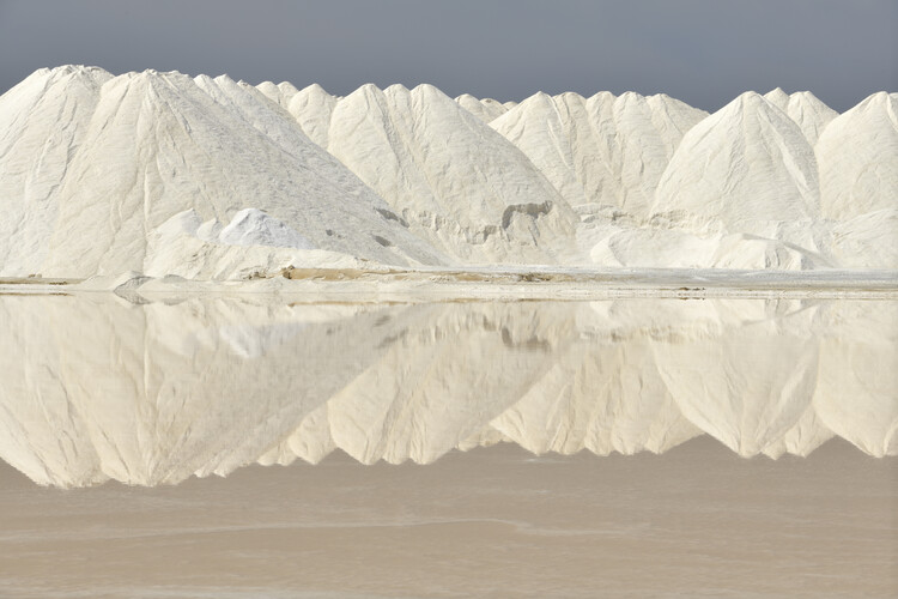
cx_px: 449
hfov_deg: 14.7
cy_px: 300
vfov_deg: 9.8
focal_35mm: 140
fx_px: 3492
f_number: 16
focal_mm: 140
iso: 100
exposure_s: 1/40
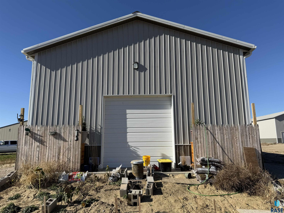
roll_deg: +0.9
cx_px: 142
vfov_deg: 56.8
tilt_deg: +9.6
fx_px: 197
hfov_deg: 71.6
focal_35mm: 24
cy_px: 106
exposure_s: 1/5319
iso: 80
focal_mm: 6.76
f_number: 1.78
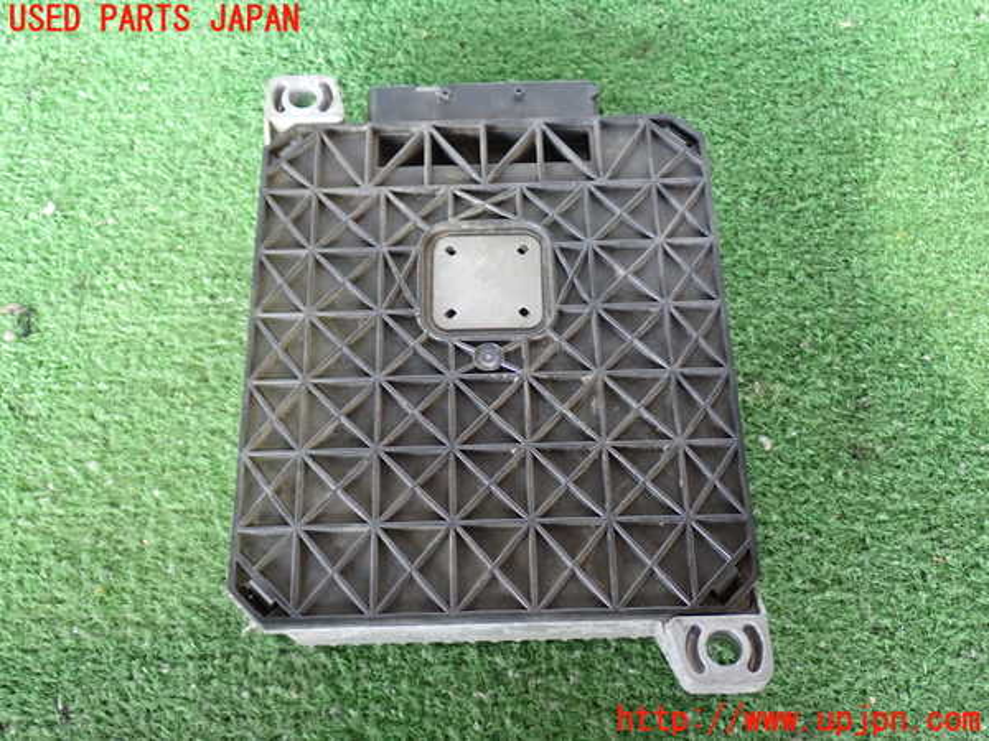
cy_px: 370
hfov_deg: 45.8
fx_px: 1171
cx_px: 494
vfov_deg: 35.1
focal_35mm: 41
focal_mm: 7.31
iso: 800
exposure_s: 1/25
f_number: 2.8
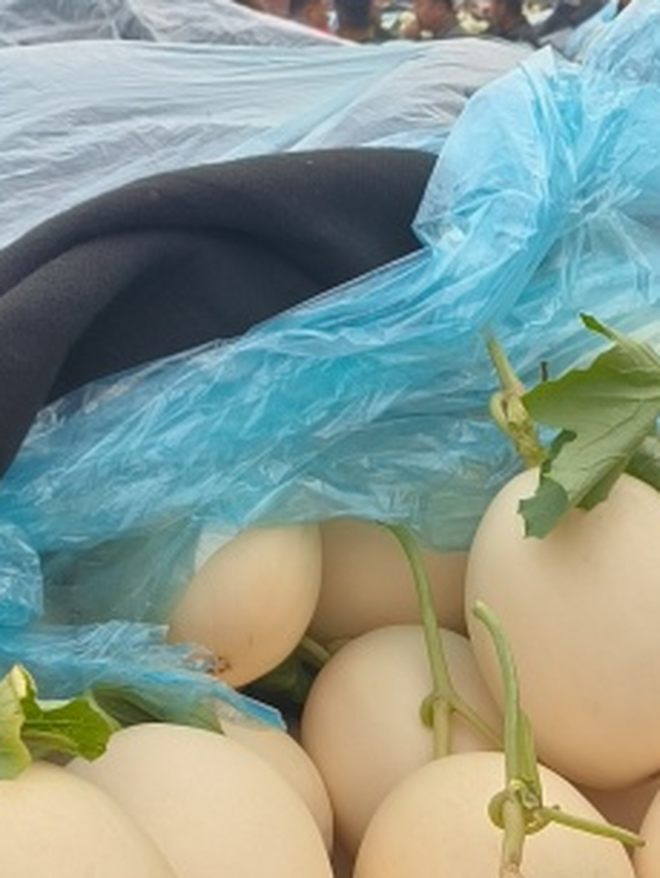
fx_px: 2386
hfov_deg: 15.1
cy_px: 922
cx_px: 832
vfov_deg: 20.1
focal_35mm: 94
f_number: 1.9
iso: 100
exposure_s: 1/234
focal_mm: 5.52
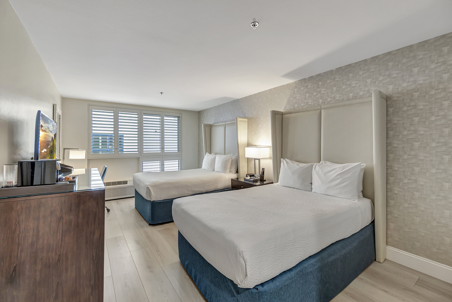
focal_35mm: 15
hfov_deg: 100.4
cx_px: 226
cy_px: 151
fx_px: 188
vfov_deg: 77.3
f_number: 5.6
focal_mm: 10
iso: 100
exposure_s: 1/6
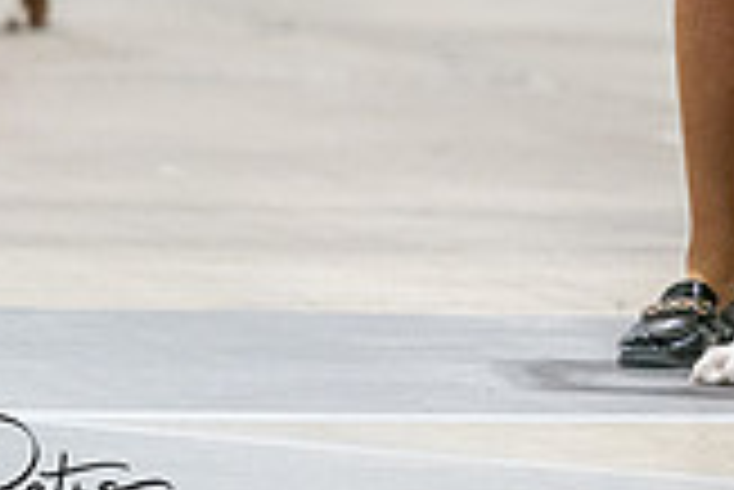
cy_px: -218
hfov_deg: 2.9
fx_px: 14489
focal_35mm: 710
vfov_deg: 1.9
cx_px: 1054
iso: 6400
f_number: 3.2
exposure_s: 1/250
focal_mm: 200
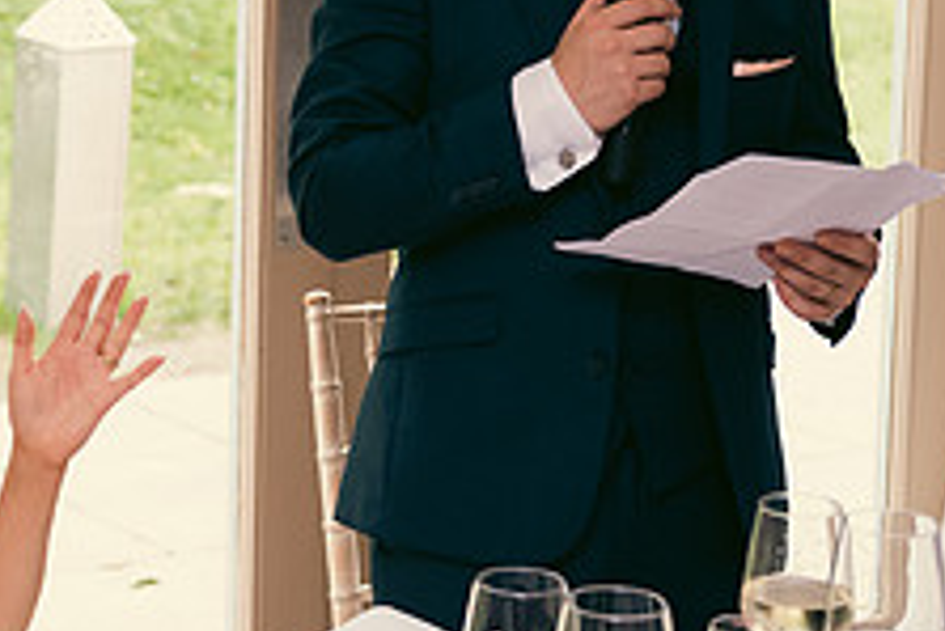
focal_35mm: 125
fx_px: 3283
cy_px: 83
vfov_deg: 10.9
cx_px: 97
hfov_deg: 16.2
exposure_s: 1/160
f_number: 3.5
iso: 400
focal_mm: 48
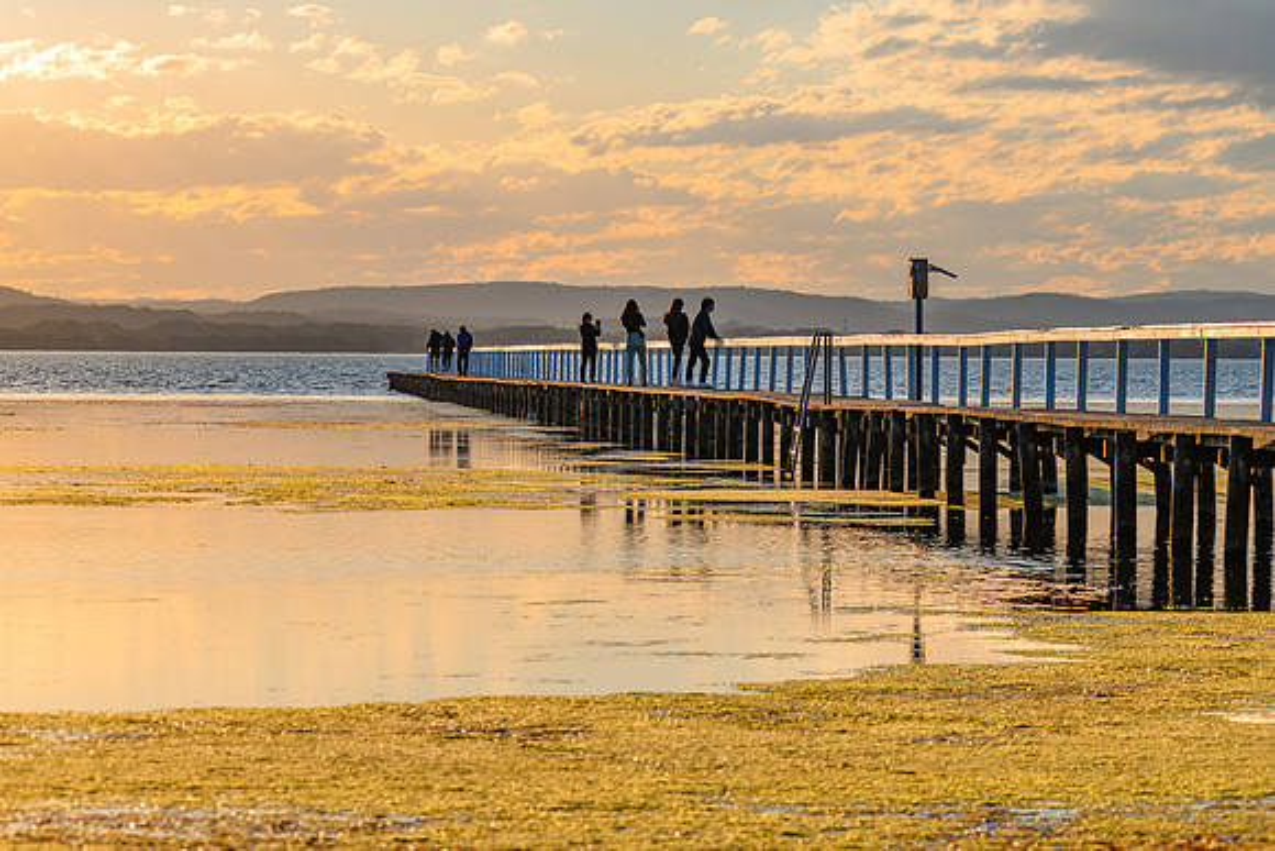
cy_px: 426
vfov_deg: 8.8
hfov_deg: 13.1
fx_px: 5537
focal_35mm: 156
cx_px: 638
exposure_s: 1/800
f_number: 10
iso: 320
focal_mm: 150
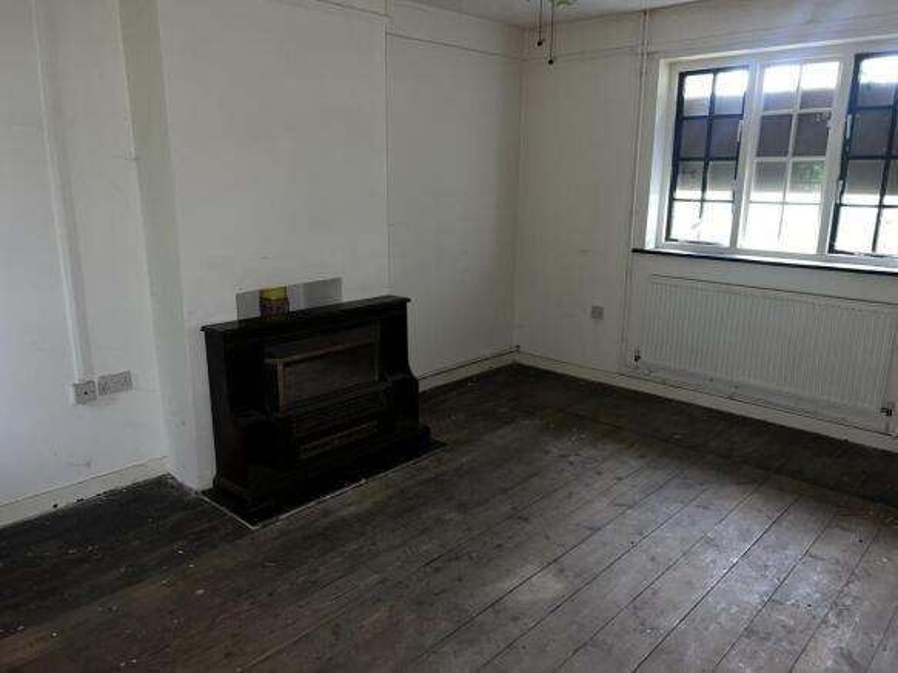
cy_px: 336
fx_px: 674
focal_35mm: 26
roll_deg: -0.1
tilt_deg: -14.6
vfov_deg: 53.0
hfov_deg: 67.3
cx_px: 449
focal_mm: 5.7
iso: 80
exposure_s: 1/5
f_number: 1.5
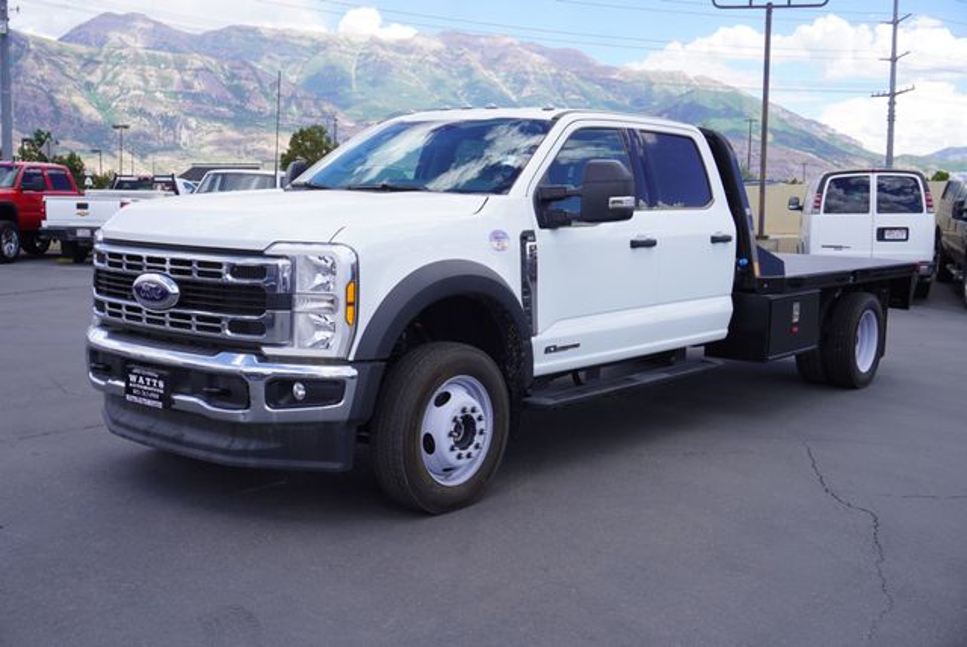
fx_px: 1049
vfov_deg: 34.3
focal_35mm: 39
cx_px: 484
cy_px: 324
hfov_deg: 49.5
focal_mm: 26
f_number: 8
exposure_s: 1/100
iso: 100
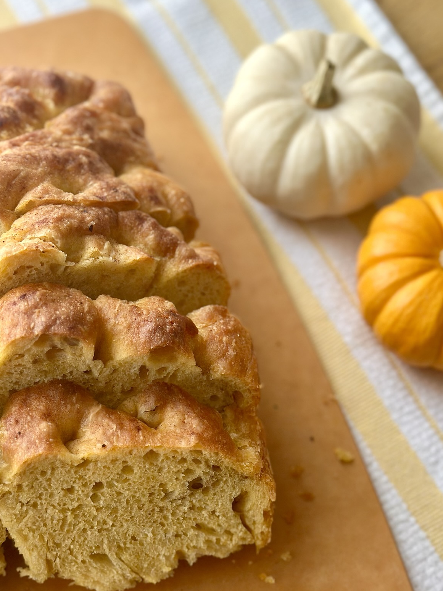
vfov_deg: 31.1
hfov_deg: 23.6
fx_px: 1058
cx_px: 241
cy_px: 347
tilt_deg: -62.9
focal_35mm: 62
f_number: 1.78
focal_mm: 6.86
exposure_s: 1/121
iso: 100
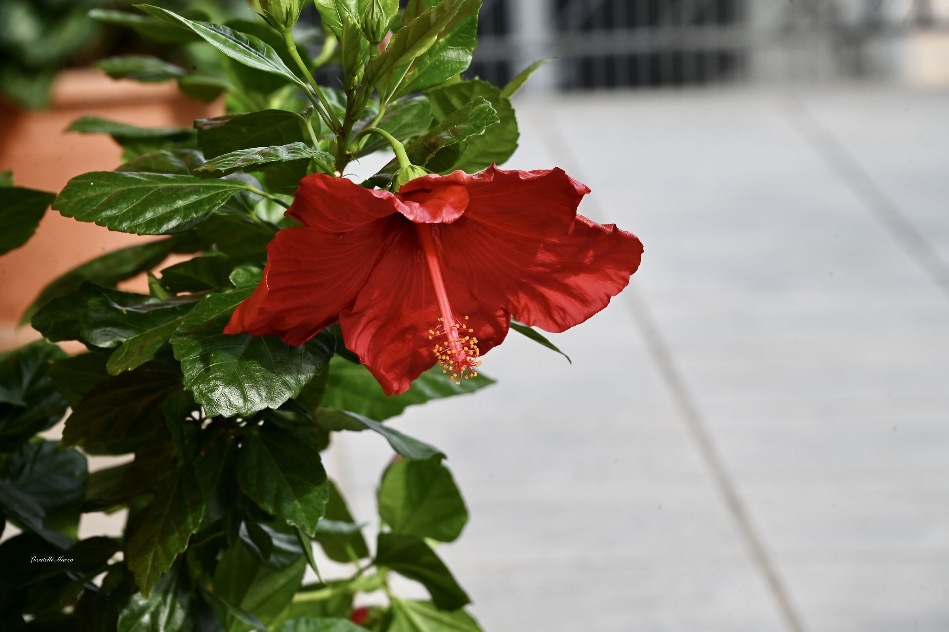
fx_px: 7903
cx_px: 474
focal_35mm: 300
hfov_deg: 6.9
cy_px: 316
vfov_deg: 4.6
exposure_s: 1/640
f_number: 13
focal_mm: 300
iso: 1250
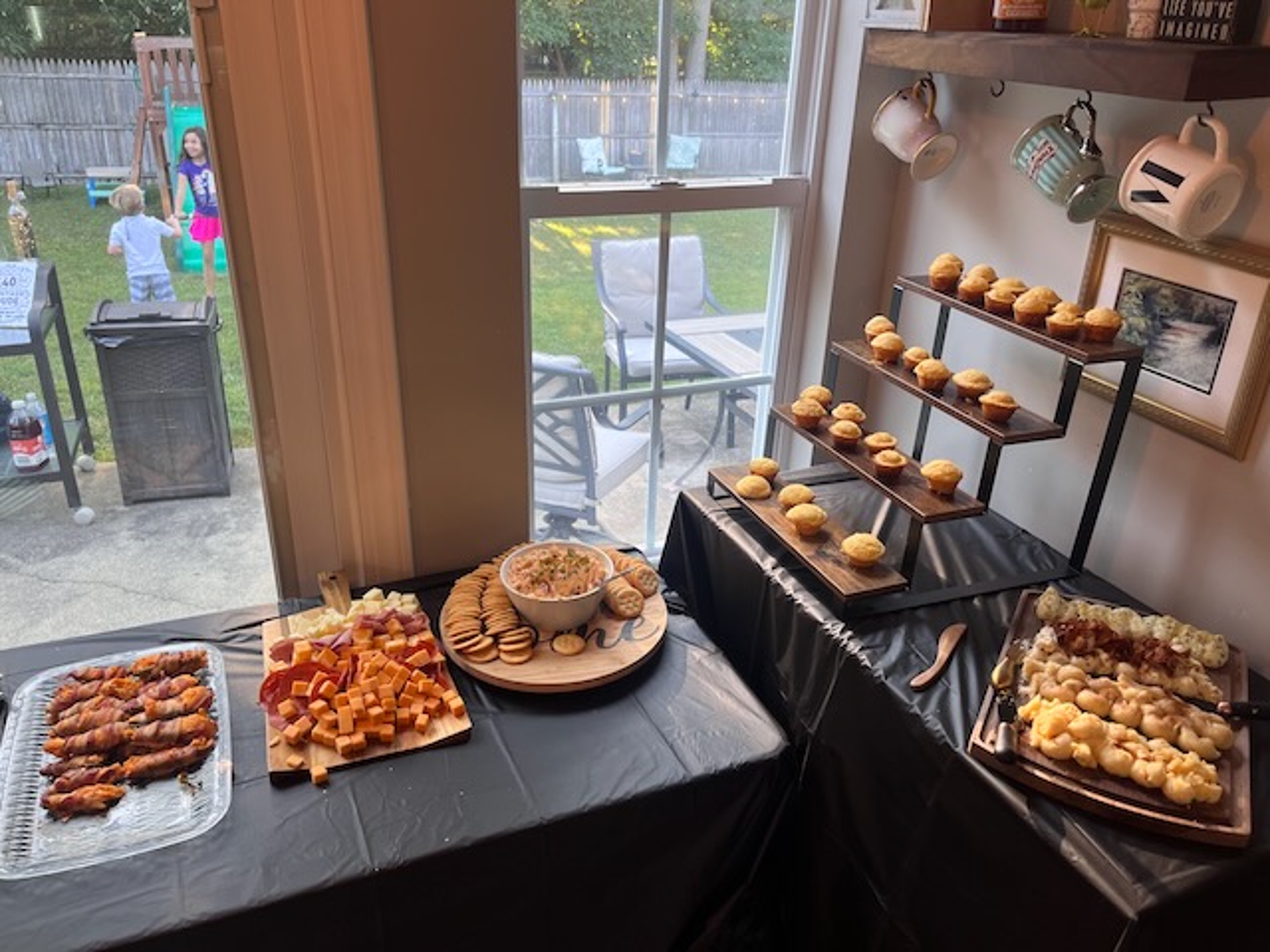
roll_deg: -2.7
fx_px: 954
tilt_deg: -26.2
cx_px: 635
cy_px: 476
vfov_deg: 53.1
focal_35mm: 26
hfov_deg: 67.3
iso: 64
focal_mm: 5.1
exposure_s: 1/60
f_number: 1.6
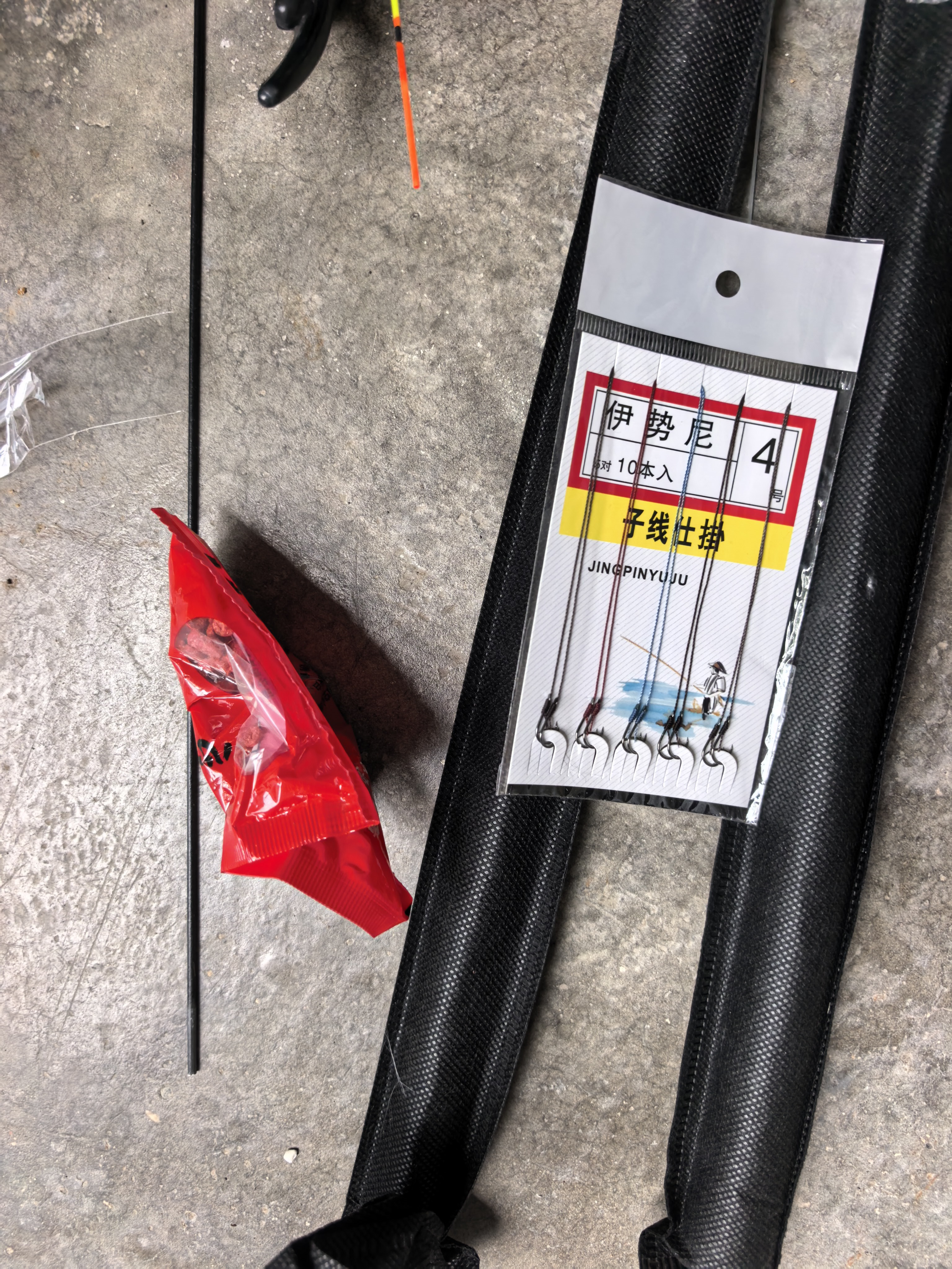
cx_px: 476
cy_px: 634
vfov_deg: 71.6
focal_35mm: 24
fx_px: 880
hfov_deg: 56.8
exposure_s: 1/1337
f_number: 2
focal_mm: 6.98
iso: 500
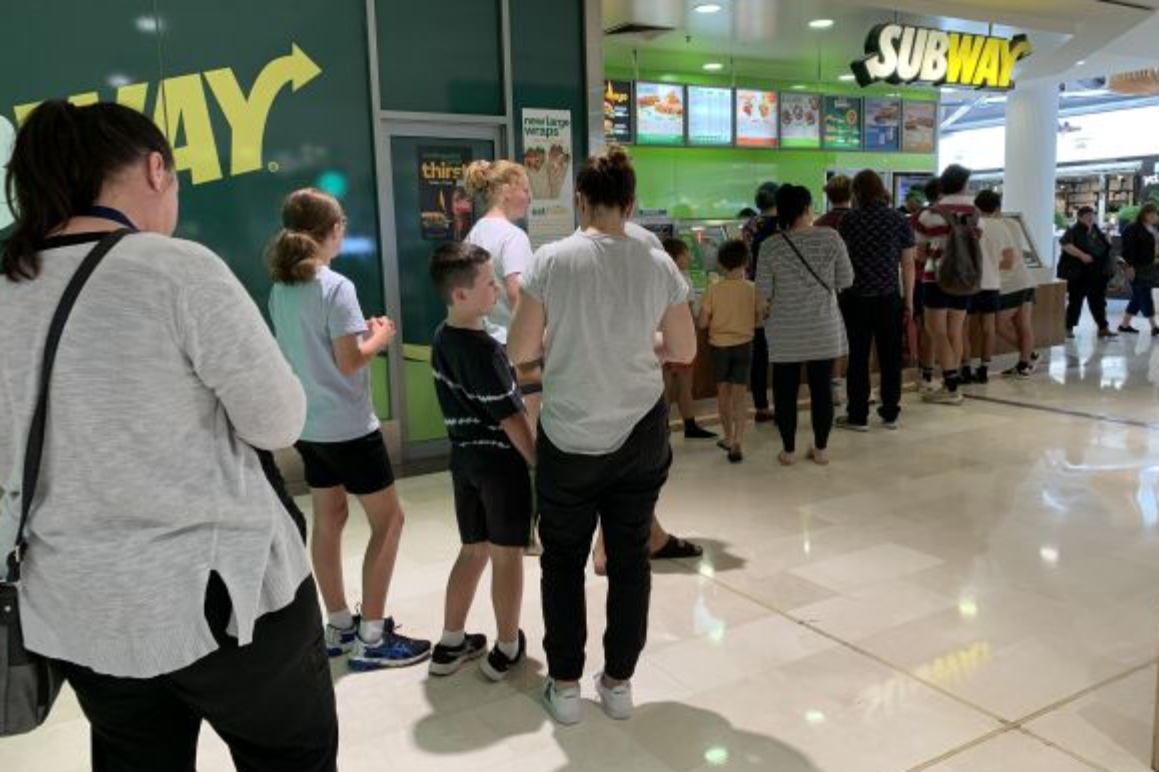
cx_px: 581
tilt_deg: -8.0
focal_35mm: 28
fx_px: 901
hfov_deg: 65.5
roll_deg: +1.8
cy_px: 370
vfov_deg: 46.4
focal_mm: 4.25
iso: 64
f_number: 1.8
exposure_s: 1/50
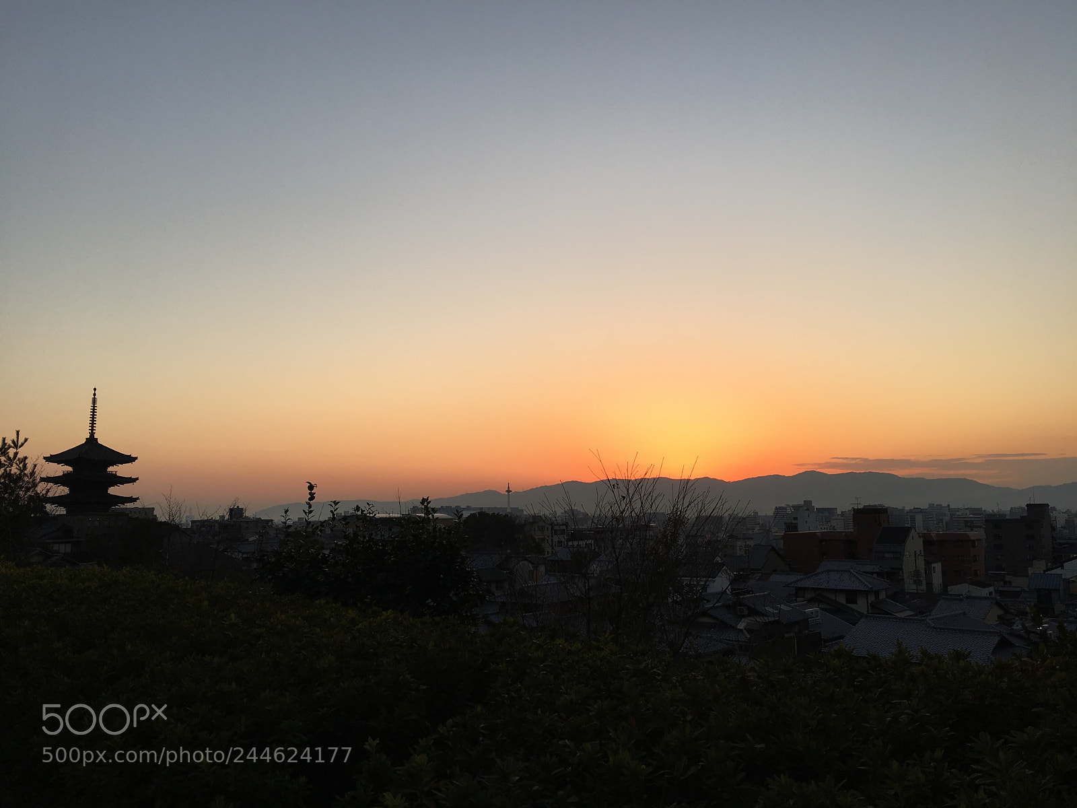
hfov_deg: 61.7
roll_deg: +0.0
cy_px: 404
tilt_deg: +6.9
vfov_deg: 48.2
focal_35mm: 29
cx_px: 538
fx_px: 902
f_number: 2.2
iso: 25
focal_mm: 4.15
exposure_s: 1/178
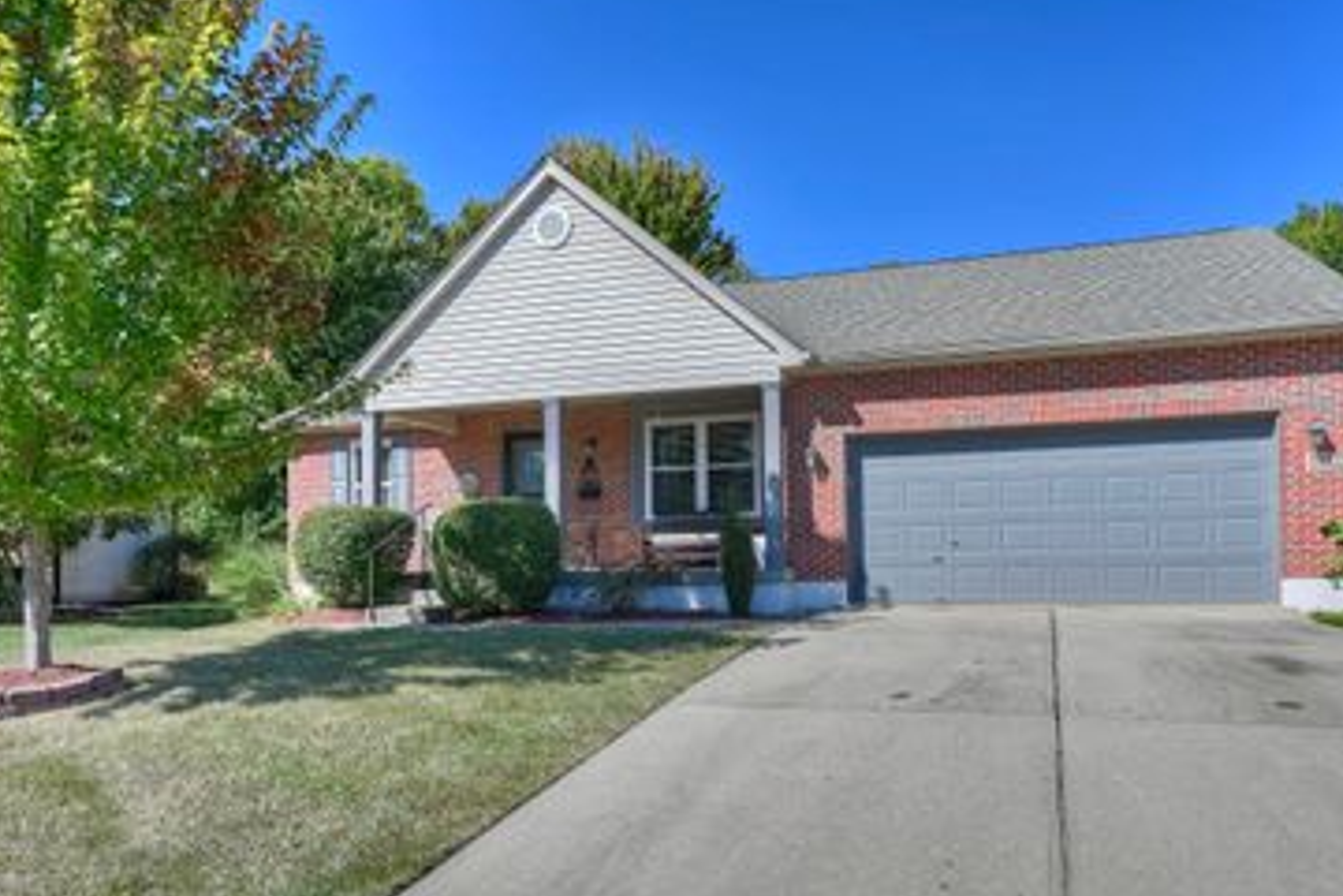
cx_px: 727
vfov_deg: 49.5
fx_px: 958
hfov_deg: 69.9
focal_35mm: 26
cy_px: 566
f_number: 10
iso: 100
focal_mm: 18.5
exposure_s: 1/80
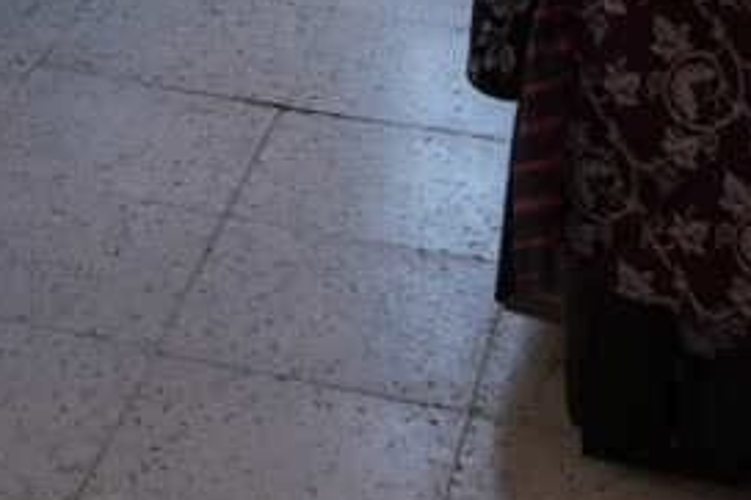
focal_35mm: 128
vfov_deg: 9.1
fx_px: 2669
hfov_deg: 14.8
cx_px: -411
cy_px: -872
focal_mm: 17
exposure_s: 1/160
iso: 640
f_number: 4
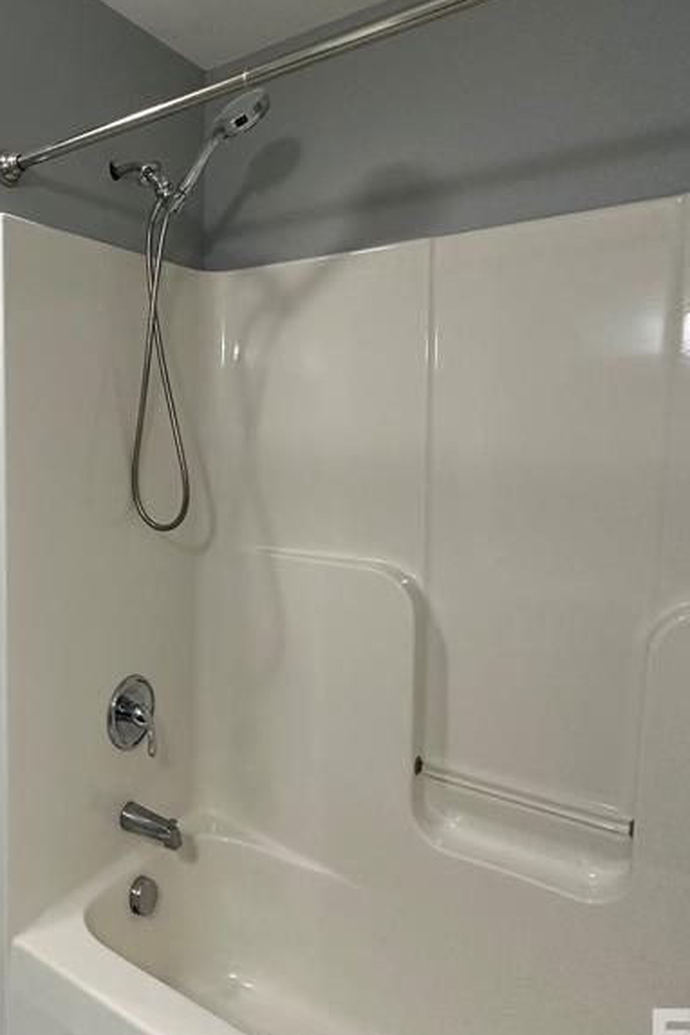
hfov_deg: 43.6
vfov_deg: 69.3
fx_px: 747
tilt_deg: -4.3
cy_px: 484
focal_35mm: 26
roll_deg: +0.3
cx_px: 25
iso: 320
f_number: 2.2
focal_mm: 2.22
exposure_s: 1/60
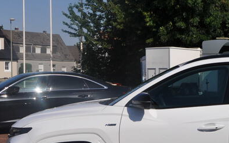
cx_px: 200
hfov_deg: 26.7
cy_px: 113
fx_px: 468
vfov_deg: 17.2
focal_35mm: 75
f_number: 11
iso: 200
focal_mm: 24
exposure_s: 1/500
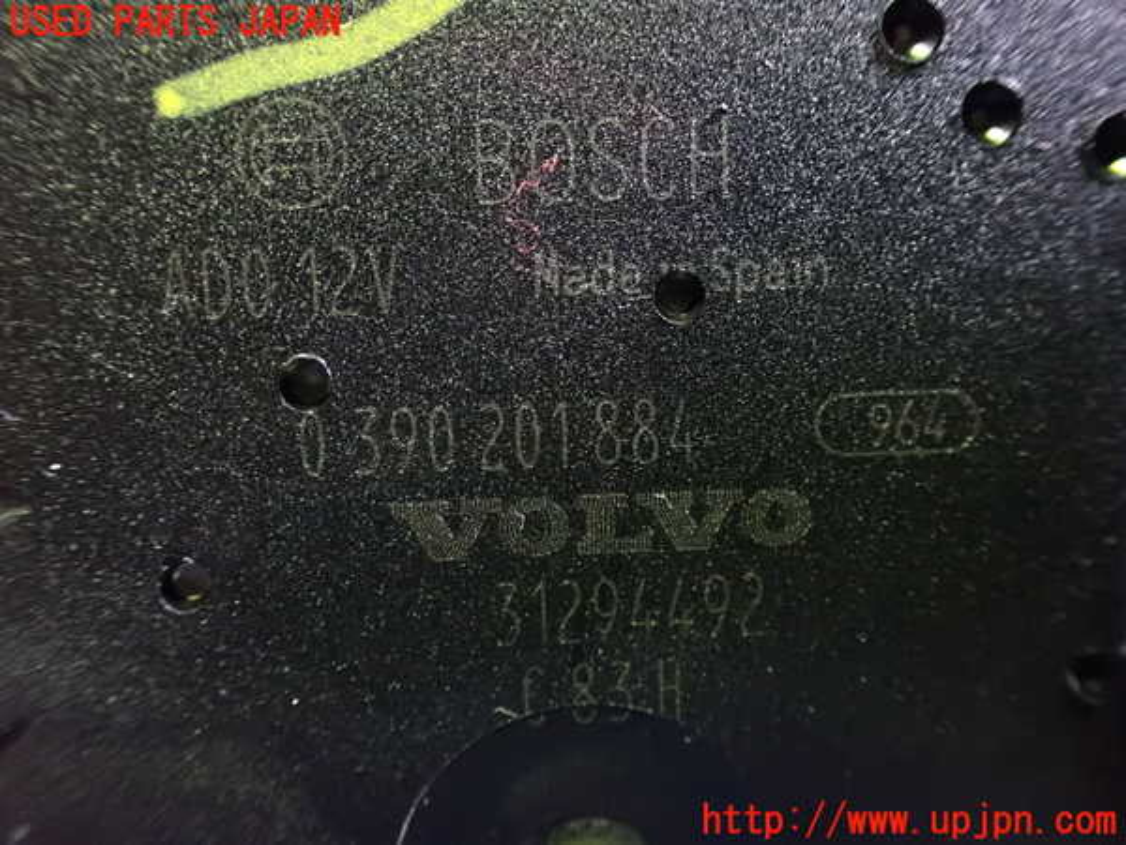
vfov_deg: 46.8
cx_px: 563
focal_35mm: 30
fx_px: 976
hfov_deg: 60.0
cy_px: 422
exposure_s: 1/20
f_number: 2.3
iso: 1600
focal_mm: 5.4
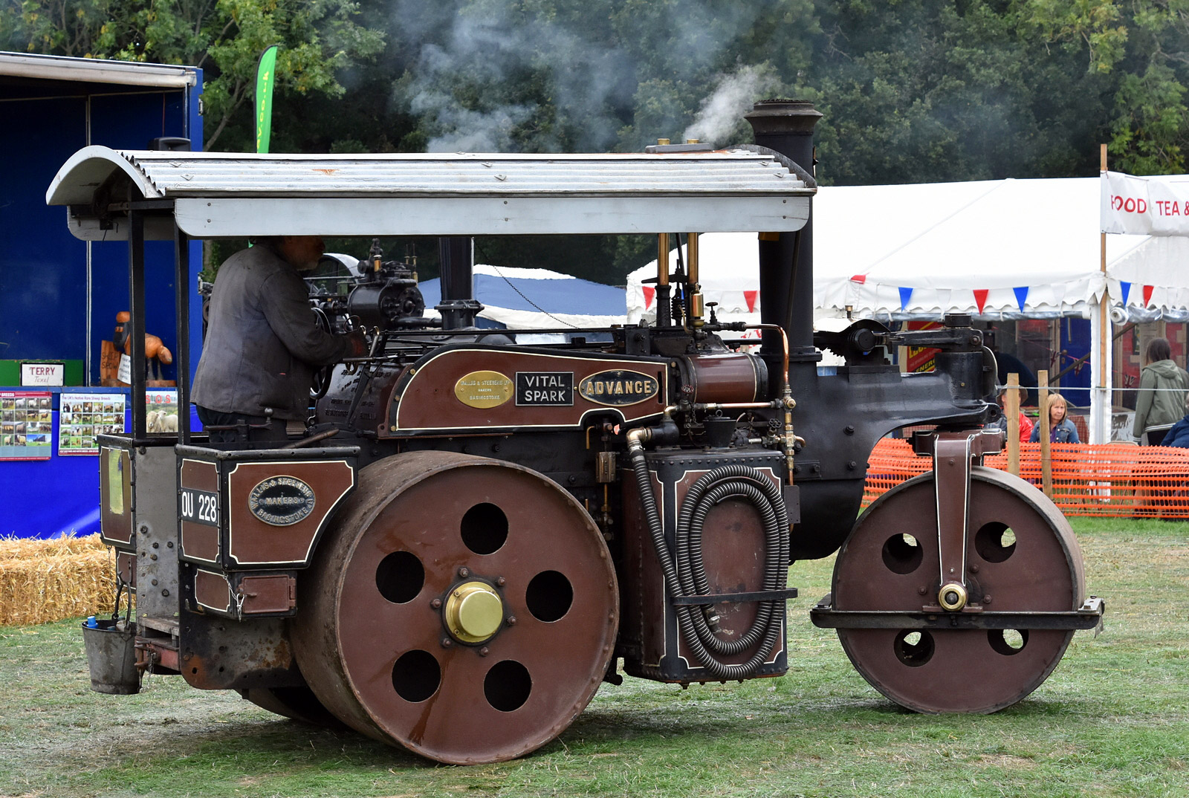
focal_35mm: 98
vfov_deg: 14.1
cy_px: 399
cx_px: 594
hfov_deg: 20.9
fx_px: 3227
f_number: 8
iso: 800
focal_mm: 65
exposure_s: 1/500
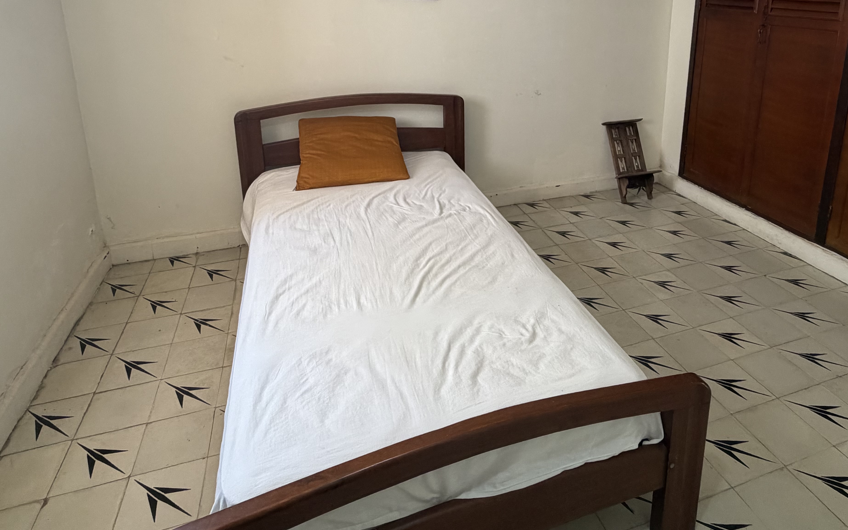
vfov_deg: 49.7
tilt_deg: -13.0
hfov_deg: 76.8
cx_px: 480
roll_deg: +0.4
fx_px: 532
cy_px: 102
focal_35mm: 23
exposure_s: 1/120
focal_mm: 2.22
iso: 320
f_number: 2.2
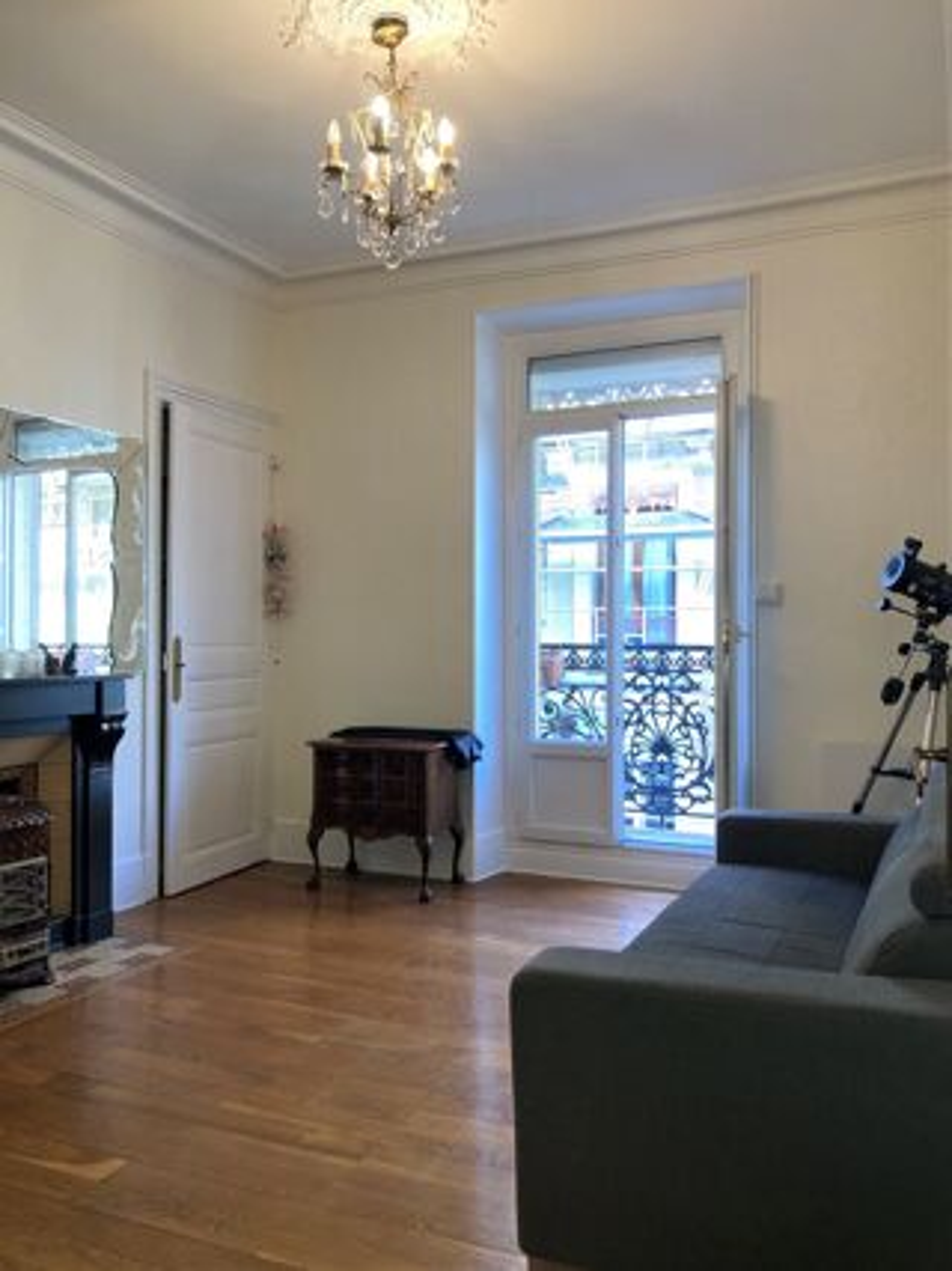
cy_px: 636
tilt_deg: +1.2
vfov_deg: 63.5
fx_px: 1027
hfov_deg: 49.7
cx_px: 476
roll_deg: +1.2
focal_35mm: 28
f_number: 1.8
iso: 20
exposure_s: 1/20
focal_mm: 3.99
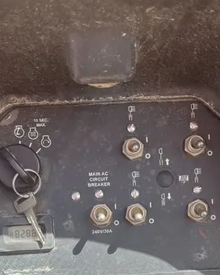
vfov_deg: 33.4
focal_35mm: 52
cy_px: 265
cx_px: 130
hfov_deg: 29.1
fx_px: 424
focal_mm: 5.1
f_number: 1.6
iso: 50
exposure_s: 1/787
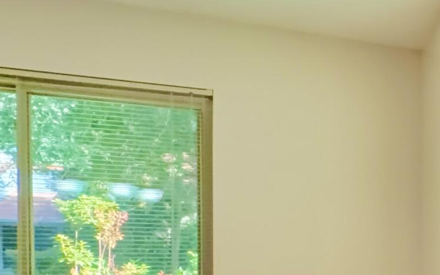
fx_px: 708
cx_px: 747
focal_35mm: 59
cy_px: 287
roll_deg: -0.3
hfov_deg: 23.1
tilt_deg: -1.6
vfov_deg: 21.1
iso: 640
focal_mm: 2.22
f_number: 2.2
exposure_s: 1/60
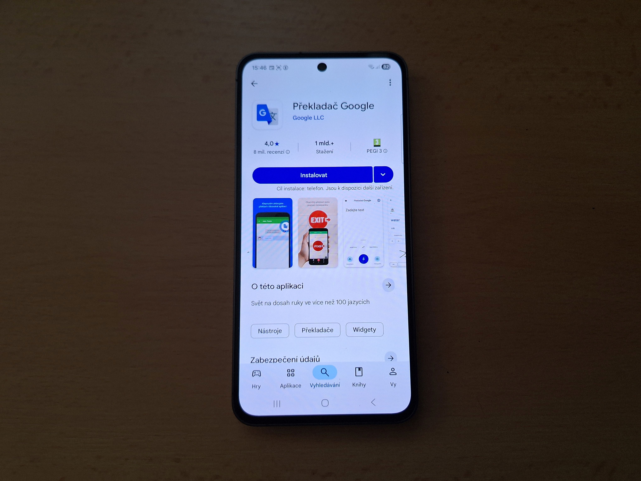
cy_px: 240
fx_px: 426
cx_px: 320
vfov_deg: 58.9
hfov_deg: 73.9
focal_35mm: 23
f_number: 1.8
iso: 80
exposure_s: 1/50
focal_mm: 5.54
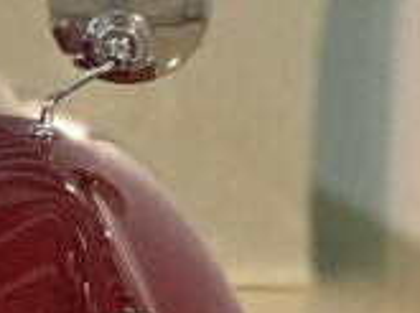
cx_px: -904
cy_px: 430
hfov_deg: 5.0
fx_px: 4588
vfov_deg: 3.9
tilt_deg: -10.8
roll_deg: -0.1
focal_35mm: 379
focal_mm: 6
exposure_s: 1/50
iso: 160
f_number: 2.4
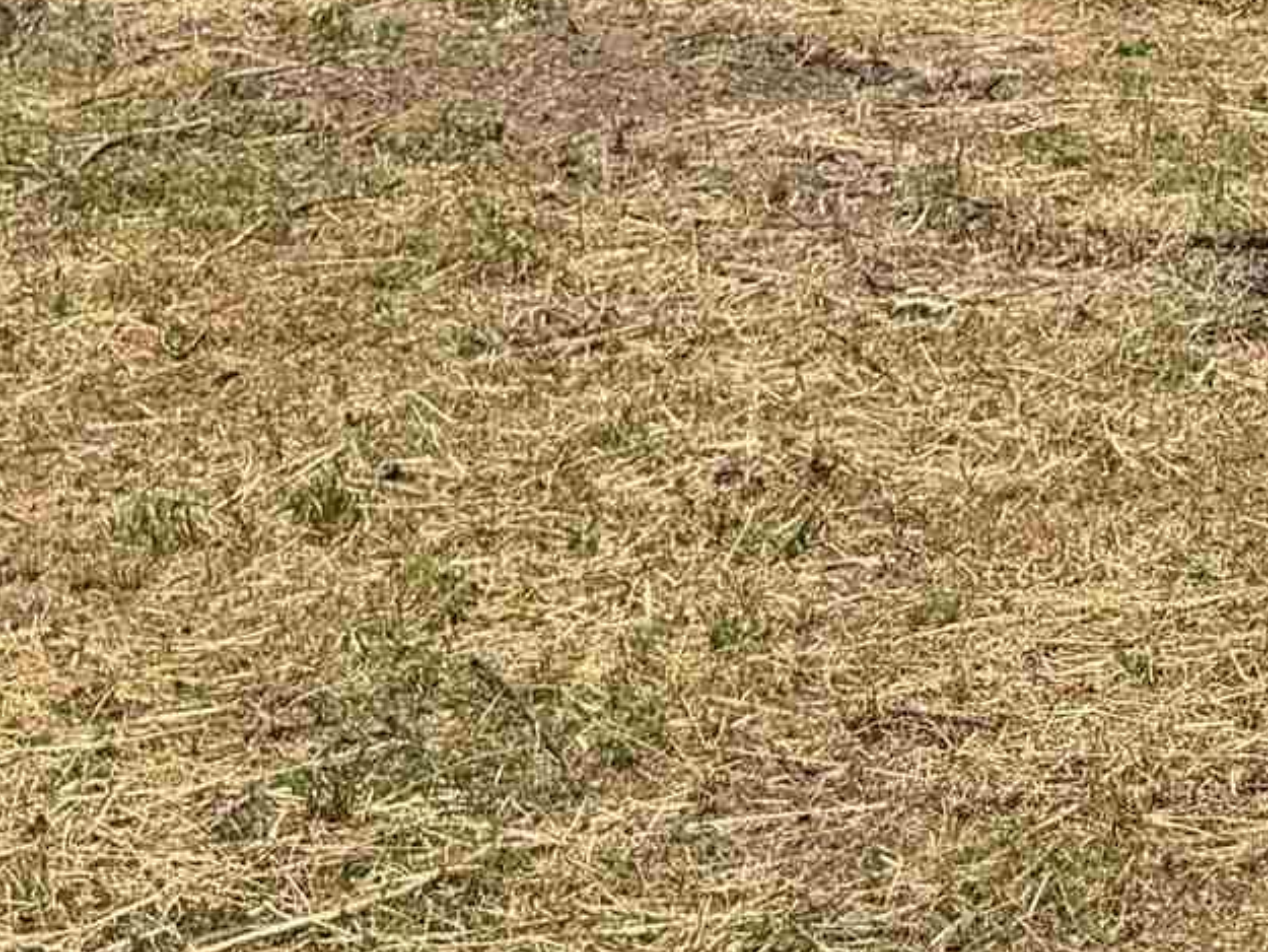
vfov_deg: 11.8
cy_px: -615
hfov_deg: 15.5
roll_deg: +0.2
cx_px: 1866
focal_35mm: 118
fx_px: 4323
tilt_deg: +1.2
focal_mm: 6.76
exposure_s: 1/4167
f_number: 1.78
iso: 80
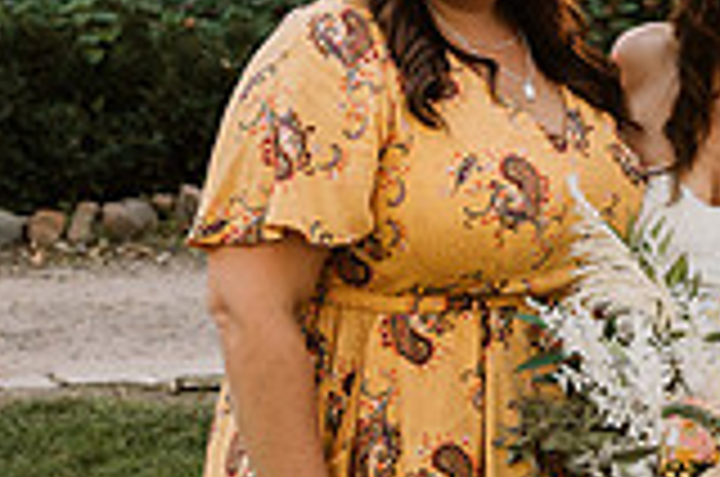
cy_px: 65
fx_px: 1896
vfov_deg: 14.2
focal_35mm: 95
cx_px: 877
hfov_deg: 20.1
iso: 250
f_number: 2.8
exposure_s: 1/200
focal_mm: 24
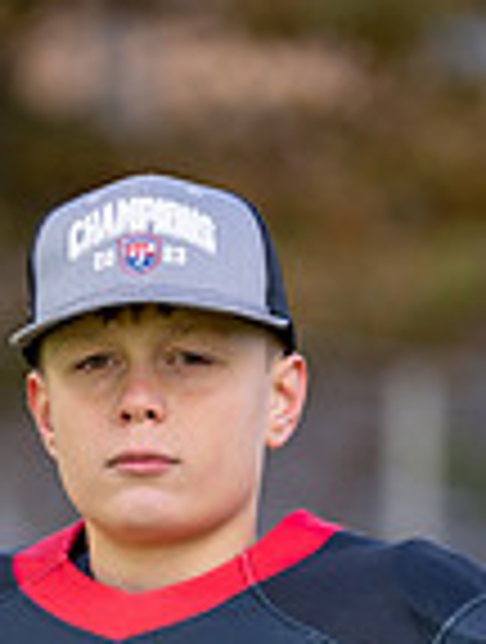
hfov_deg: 2.3
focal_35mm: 638
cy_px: 741
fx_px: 11890
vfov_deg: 3.1
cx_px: 169
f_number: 2.8
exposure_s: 1/500
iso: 100
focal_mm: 160
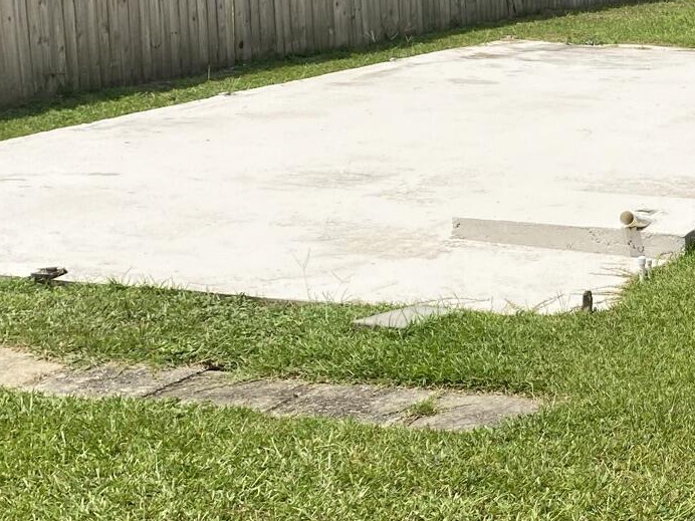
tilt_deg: -11.9
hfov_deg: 22.7
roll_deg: -1.1
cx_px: 894
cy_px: 204
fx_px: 1546
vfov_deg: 19.1
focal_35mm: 77
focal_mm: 4.25
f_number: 1.8
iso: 32
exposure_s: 1/3125
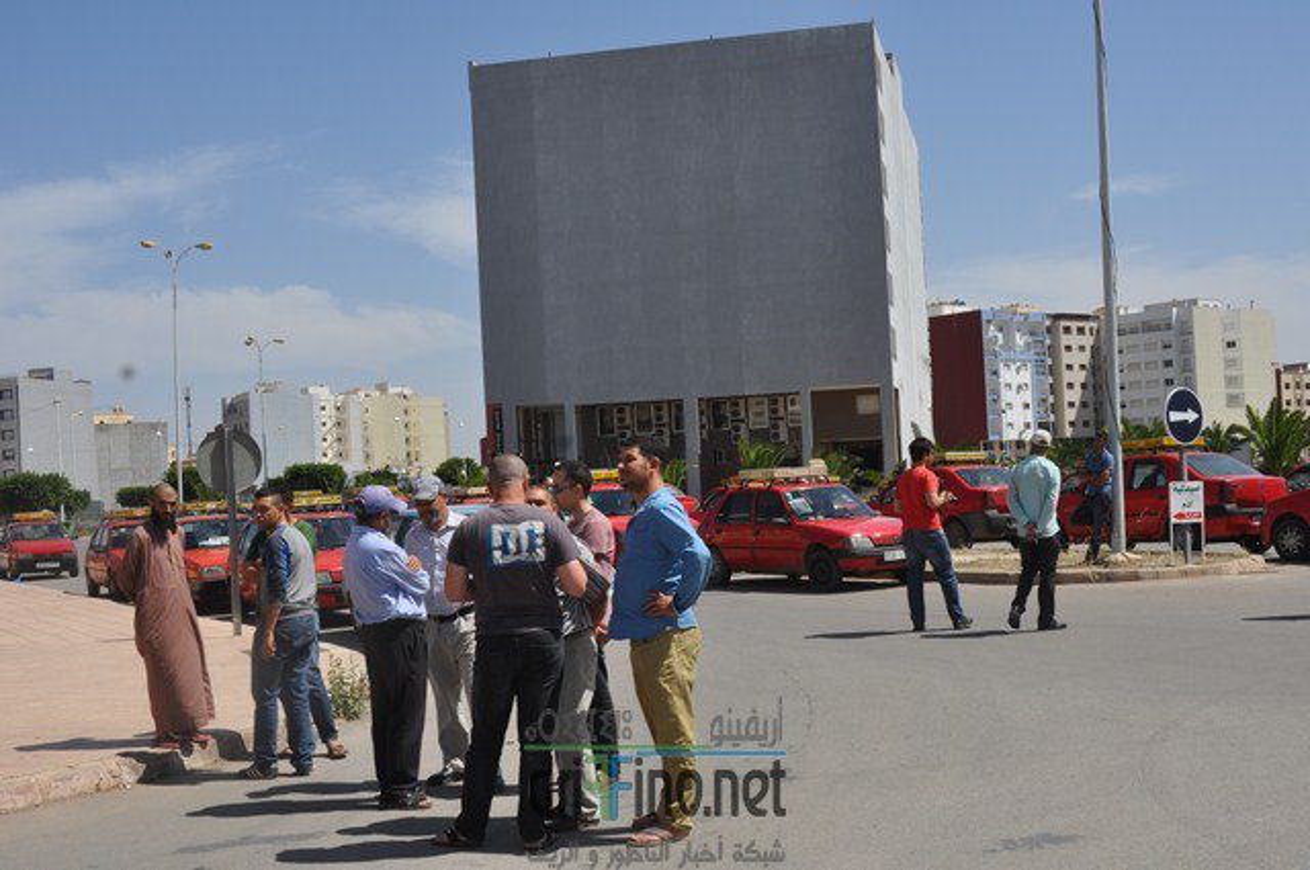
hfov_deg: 46.5
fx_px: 1526
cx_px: 655
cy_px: 435
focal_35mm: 42
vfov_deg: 31.8
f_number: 10
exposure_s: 1/400
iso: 200
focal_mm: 28
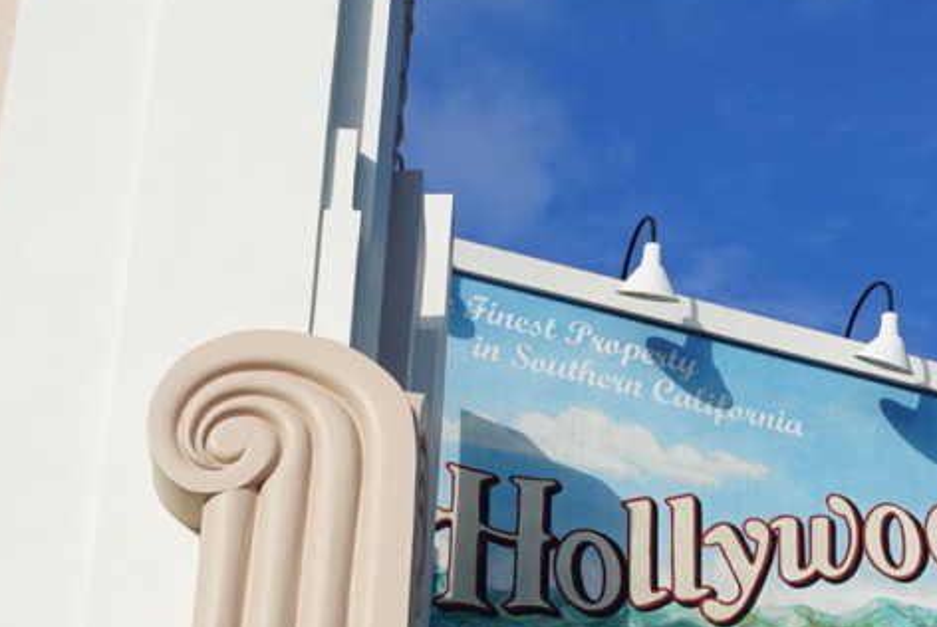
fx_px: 3310
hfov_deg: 15.8
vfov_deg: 10.8
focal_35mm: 127
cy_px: 577
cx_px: 921
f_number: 10
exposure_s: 1/250
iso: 100
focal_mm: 50
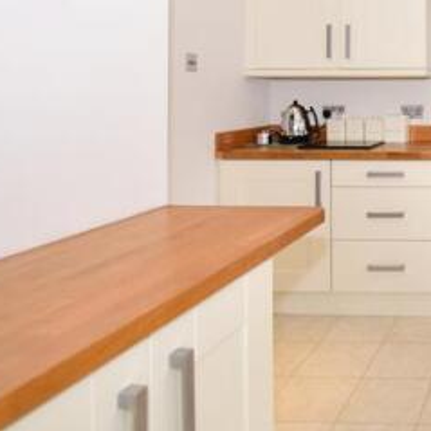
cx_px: 537
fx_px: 493
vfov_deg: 44.5
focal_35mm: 35
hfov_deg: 35.3
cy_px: 77
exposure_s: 1/50
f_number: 5
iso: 200
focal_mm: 10
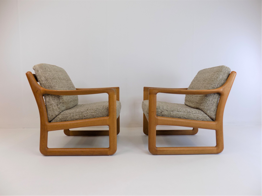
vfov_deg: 58.9
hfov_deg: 73.9
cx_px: 131
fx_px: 174
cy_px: 98
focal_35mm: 23
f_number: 3.1
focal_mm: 4
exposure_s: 1/40
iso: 80
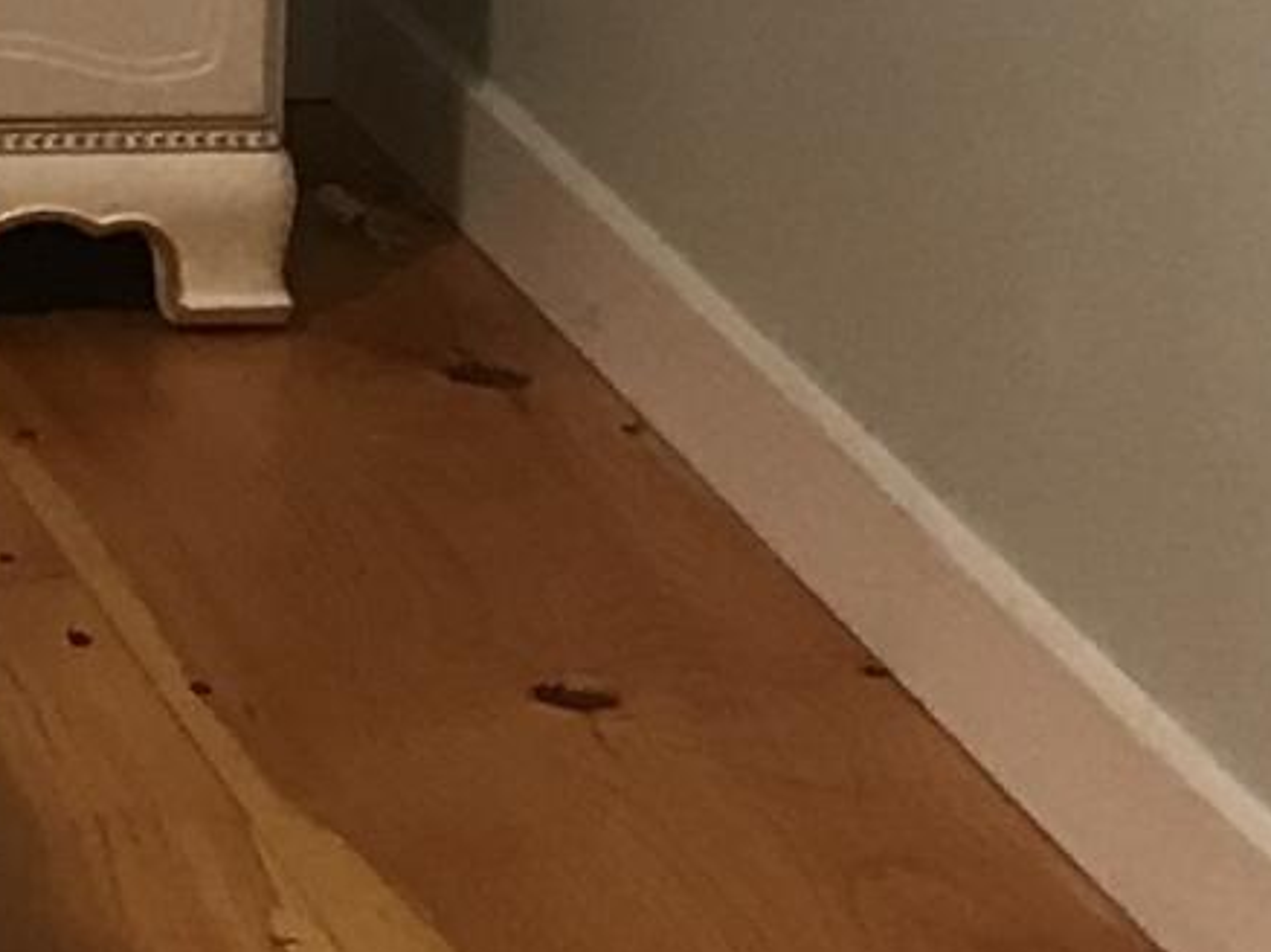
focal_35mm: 192
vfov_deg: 7.6
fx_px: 7046
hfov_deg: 8.9
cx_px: -2142
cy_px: -363
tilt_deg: -11.6
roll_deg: +1.9
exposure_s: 1/15
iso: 40
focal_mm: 3.99
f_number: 1.8
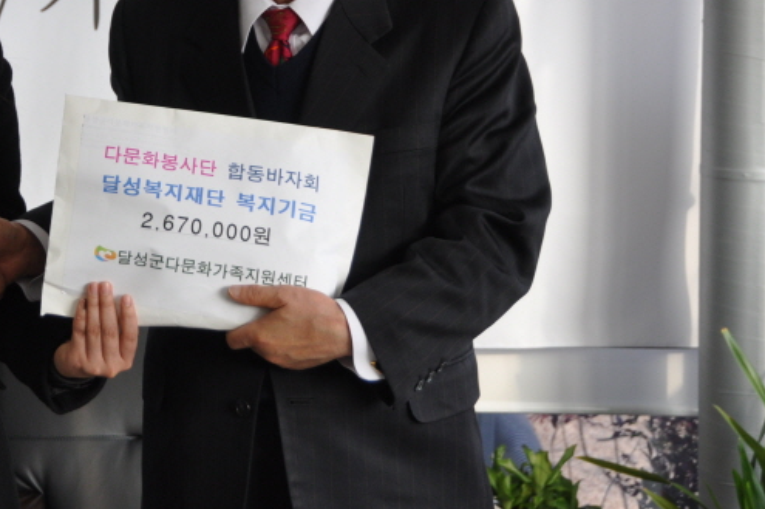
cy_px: 20
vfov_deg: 13.1
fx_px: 2187
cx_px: 94
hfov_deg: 19.5
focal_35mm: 103
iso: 400
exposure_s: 1/100
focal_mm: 34
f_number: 5
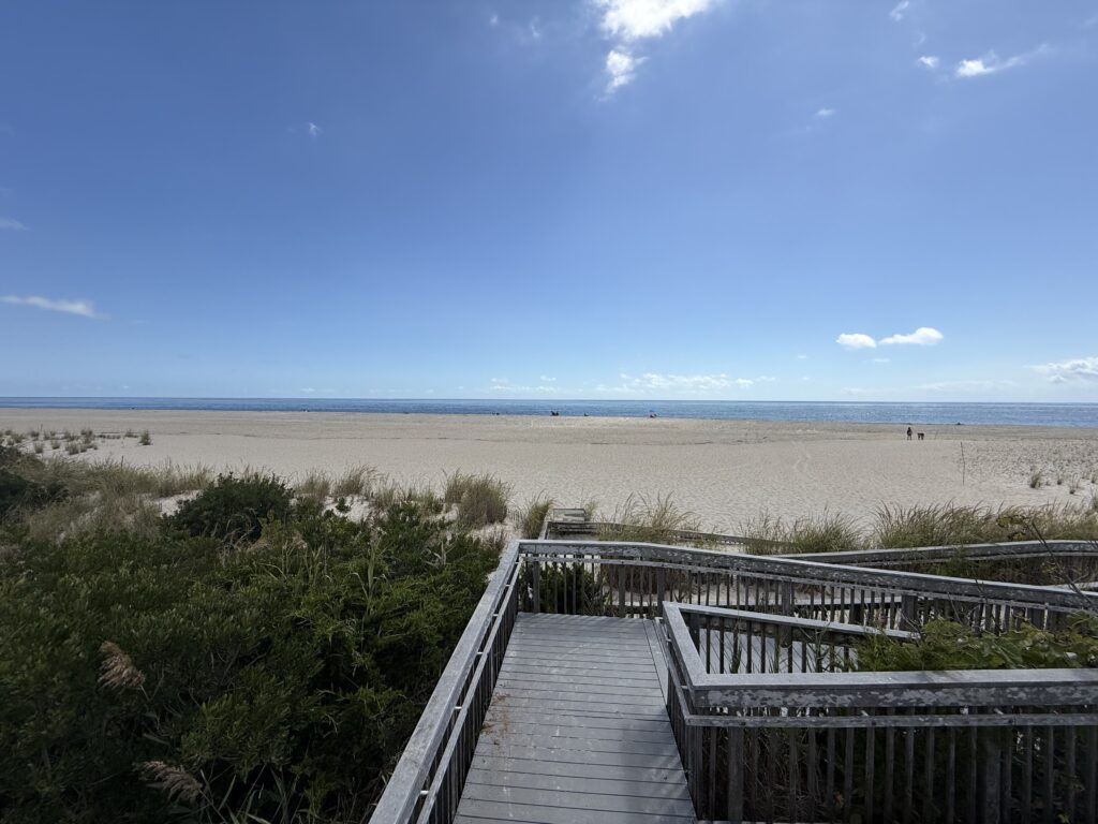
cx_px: 549
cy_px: 412
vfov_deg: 85.7
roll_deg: -0.2
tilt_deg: -1.7
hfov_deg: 102.1
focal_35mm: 14
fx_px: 444
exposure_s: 1/3663
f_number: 2.2
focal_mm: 2.22
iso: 50
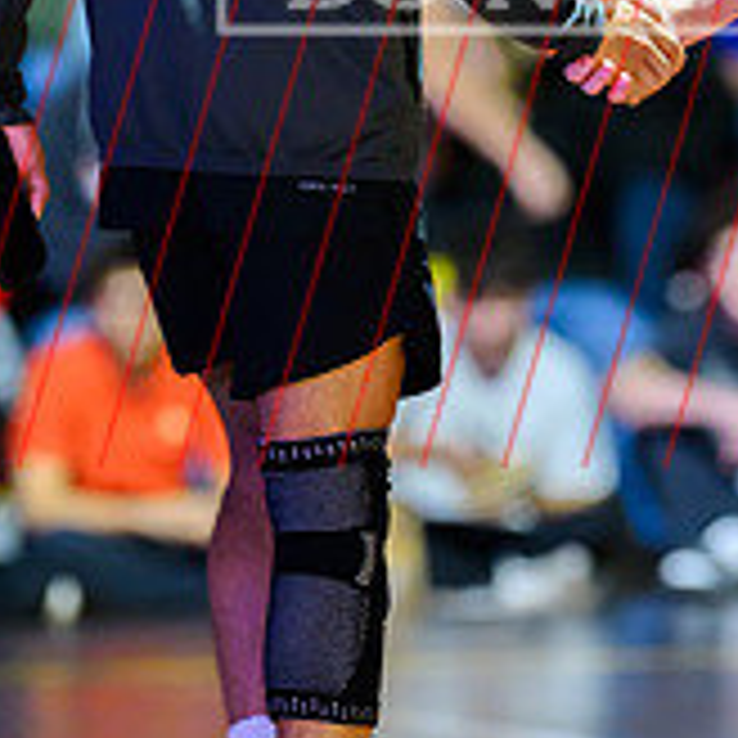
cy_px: -4
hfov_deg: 5.6
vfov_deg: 5.6
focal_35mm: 314
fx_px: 7574
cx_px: 670
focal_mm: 135
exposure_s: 1/320
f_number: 2
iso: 8000
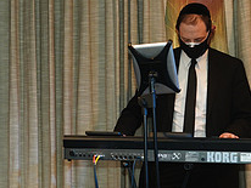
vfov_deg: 13.4
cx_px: 68
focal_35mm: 111
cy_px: 90
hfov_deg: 17.6
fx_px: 806
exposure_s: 1/100
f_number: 4.5
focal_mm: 41
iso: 1000
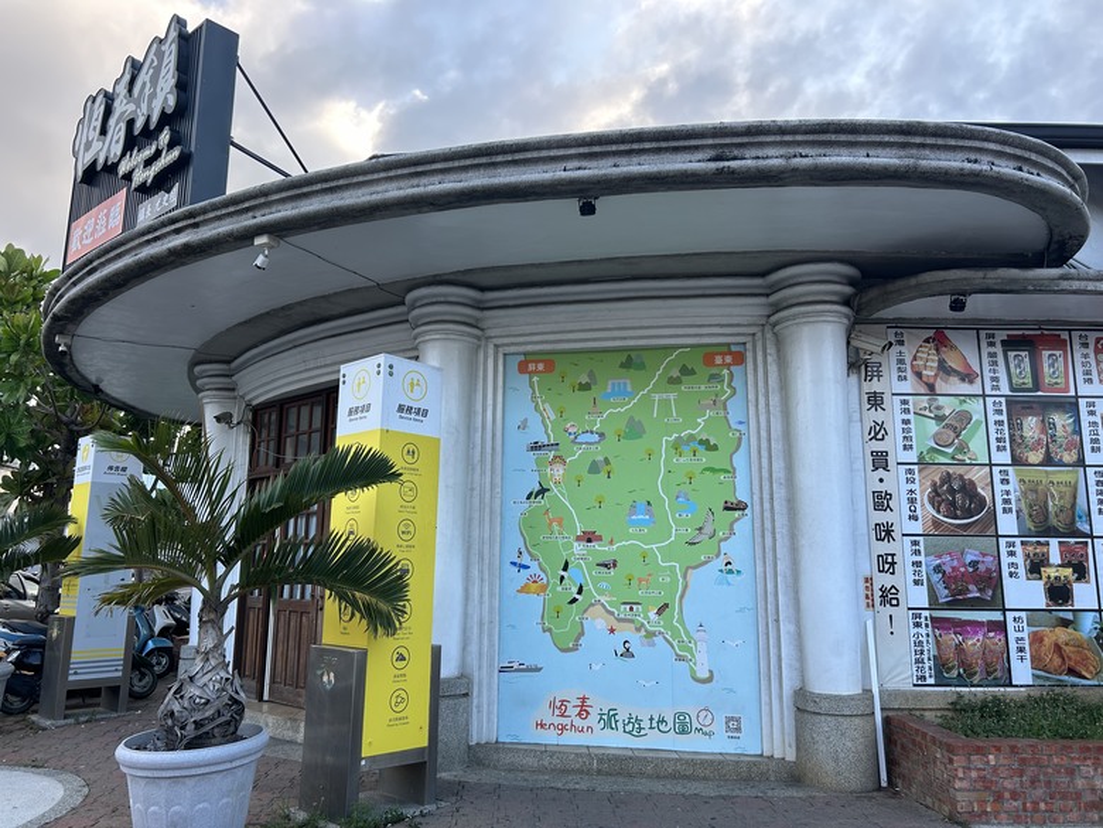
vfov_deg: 53.1
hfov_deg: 67.3
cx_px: 552
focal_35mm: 26
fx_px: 828
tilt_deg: +10.8
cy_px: 414
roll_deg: +0.0
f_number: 1.5
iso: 50
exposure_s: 1/439
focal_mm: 5.7
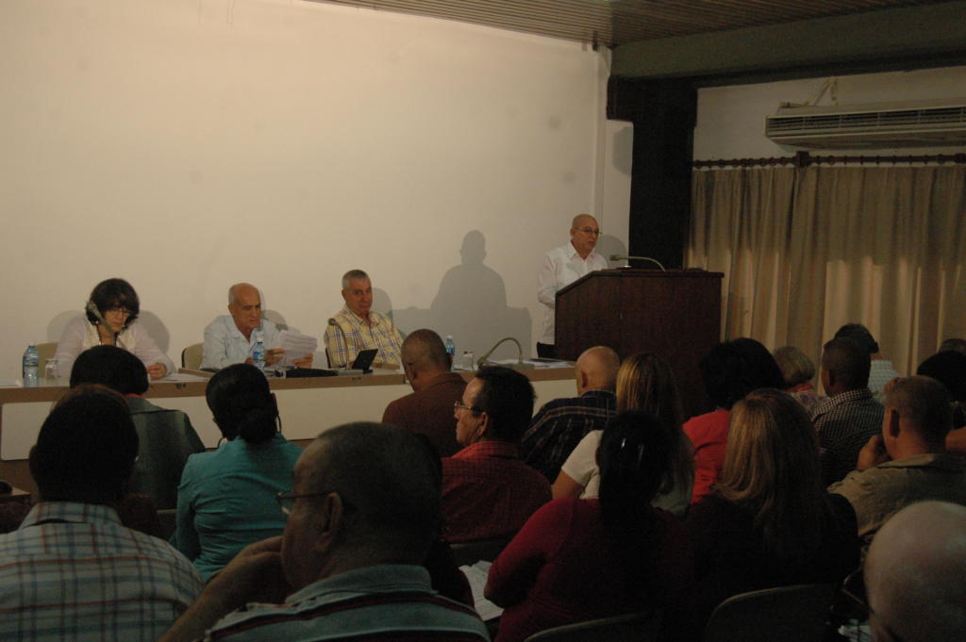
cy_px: 321
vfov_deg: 25.7
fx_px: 1408
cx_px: 483
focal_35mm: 52
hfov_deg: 37.9
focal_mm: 35
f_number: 5.6
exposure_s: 1/125
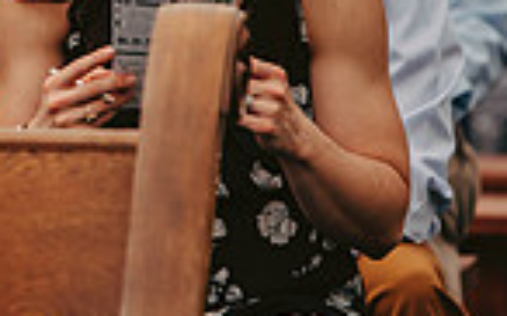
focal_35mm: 812
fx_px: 11211
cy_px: -71
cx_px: -66
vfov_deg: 1.6
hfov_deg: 2.6
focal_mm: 200
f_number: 2.8
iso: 200
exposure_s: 1/2000
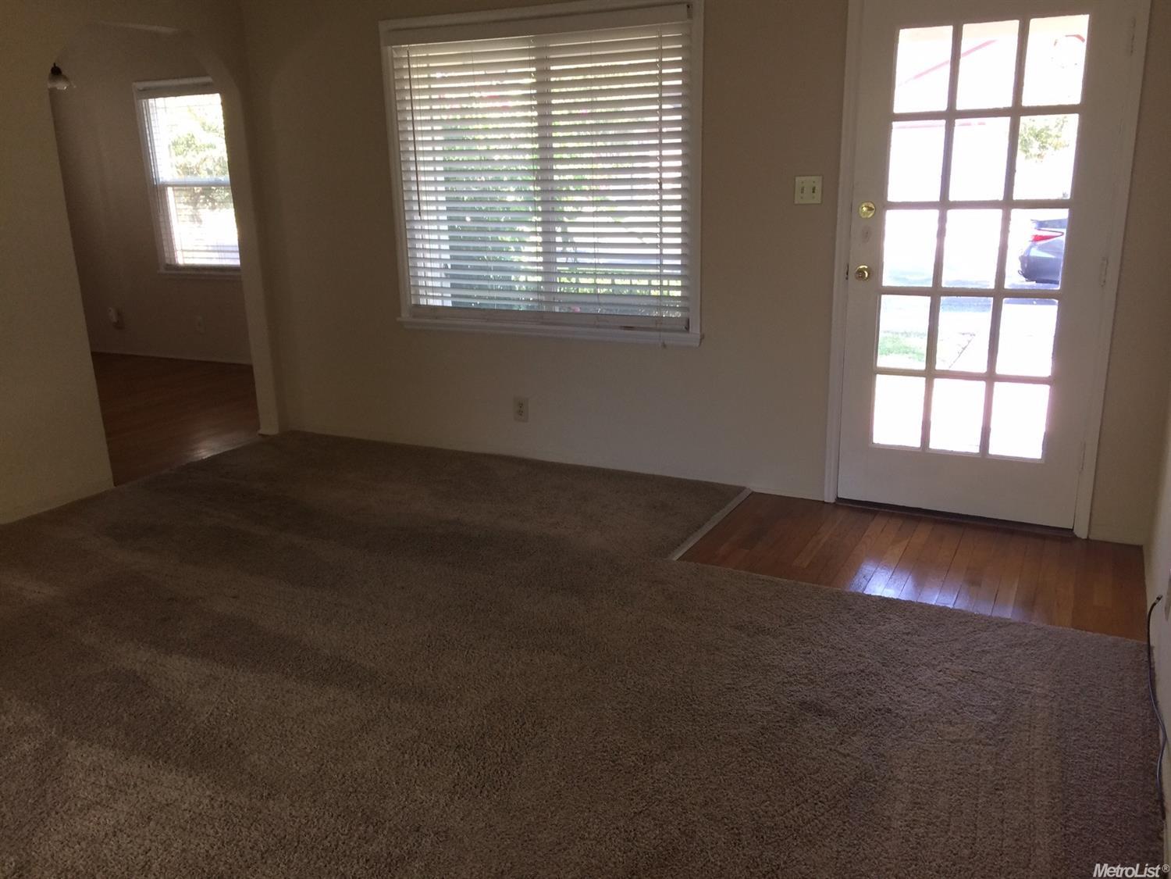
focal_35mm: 29
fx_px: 981
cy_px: 440
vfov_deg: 48.2
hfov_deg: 61.7
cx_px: 586
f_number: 2.2
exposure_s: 1/40
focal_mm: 4.15
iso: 40
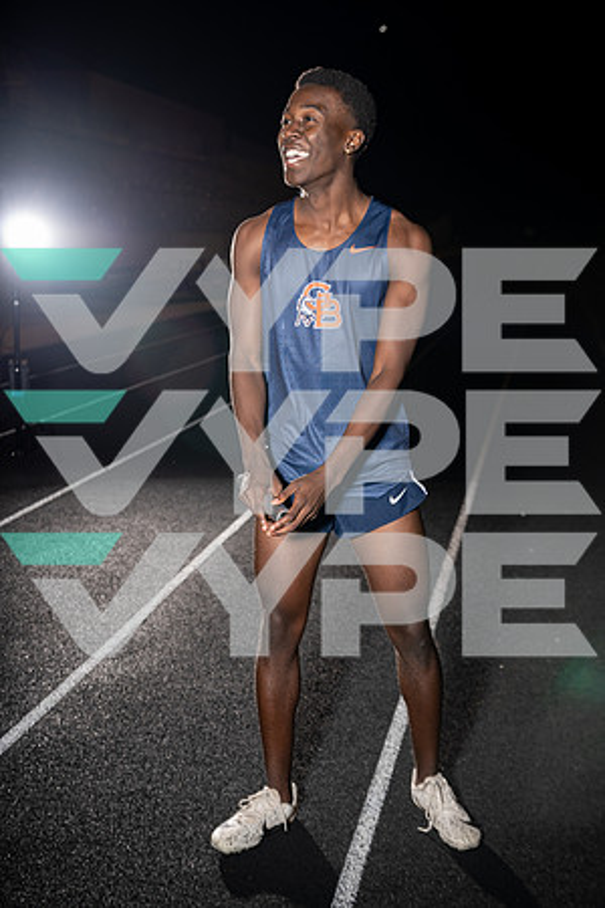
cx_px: 302
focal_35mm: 48
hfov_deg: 28.1
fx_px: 1210
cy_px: 454
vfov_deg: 41.1
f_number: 4
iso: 250
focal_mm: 48
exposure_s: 1/250
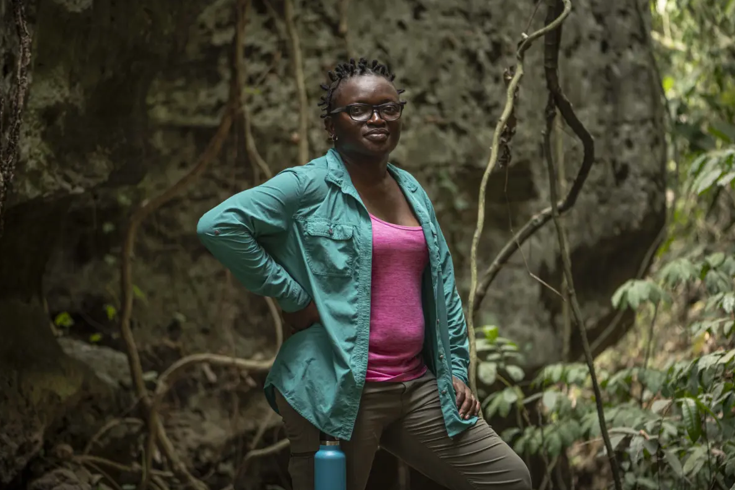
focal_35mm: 106
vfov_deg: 12.9
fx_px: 2164
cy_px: 245
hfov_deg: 19.3
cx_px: 367
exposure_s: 1/100
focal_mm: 105
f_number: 3.2
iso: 640
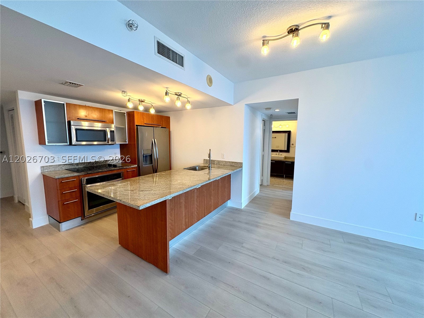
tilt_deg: -5.2
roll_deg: +0.0
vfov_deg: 85.7
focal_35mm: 14
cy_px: 159
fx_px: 171
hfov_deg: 102.1
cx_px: 212
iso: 160
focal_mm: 2.22
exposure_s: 1/120
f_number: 2.2
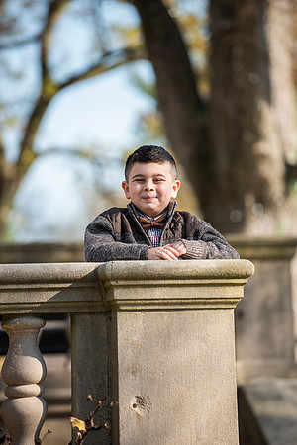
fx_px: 2475
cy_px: 222
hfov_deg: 6.9
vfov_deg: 10.3
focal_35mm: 200
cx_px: 148
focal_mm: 200
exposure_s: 1/1600
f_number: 3.5
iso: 400
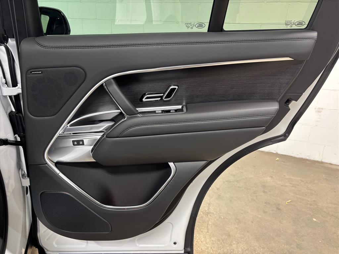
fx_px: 255
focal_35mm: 26
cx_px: 170
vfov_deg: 53.1
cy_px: 127
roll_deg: -2.3
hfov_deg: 67.3
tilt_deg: -18.9
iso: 80
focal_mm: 5.96
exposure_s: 1/60
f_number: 1.6
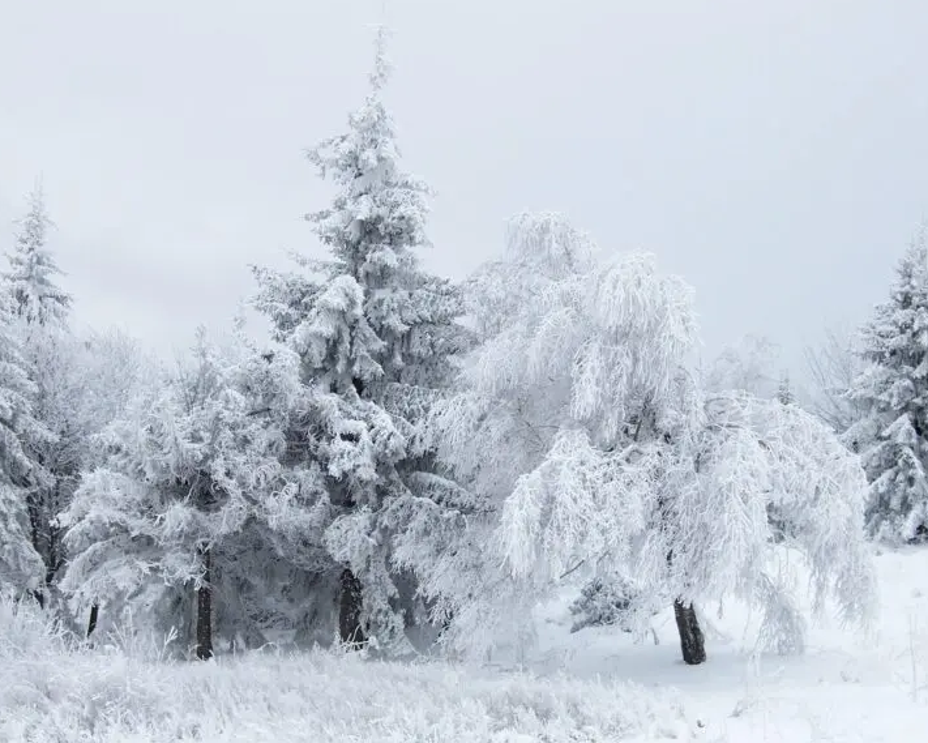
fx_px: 2115
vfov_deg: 19.9
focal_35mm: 77
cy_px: 368
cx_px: 435
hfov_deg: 24.7
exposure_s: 1/180
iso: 80
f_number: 4.8
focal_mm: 12.1
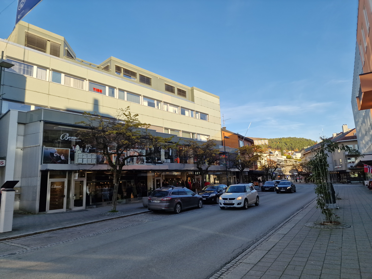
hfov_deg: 73.9
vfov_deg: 58.9
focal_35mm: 23
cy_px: 140
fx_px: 247
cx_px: 186
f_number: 1.8
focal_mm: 6.4
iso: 50
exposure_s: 1/441
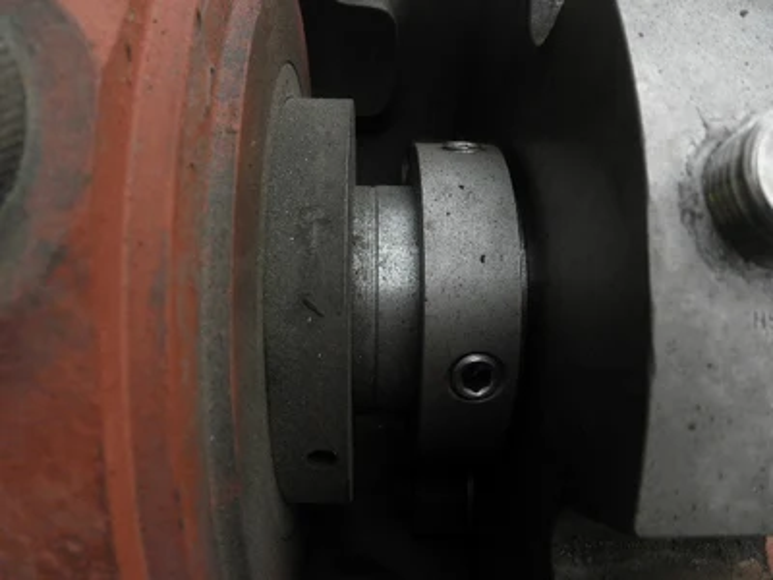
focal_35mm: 28
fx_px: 625
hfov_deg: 63.4
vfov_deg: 49.7
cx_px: 386
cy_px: 290
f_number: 3
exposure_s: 1/160
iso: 64
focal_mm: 5
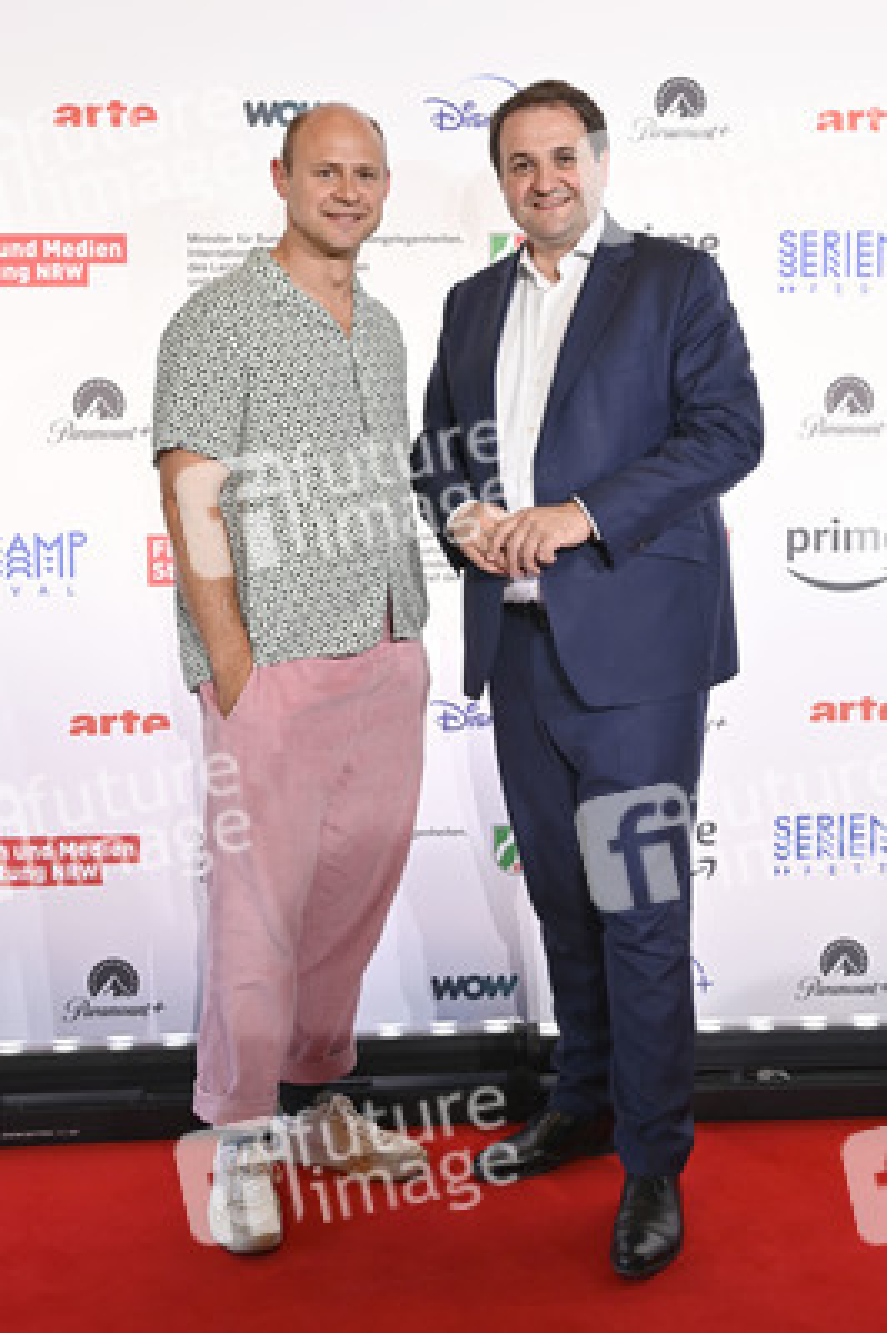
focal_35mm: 38
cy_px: 666
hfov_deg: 35.0
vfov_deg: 50.7
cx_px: 444
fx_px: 1407
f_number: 4.5
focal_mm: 38
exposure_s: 1/250
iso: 1250
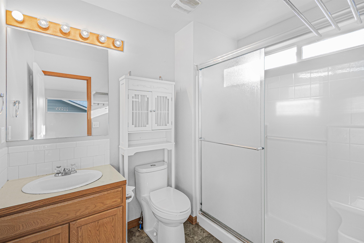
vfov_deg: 77.3
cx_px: 182
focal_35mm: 15
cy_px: 122
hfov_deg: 100.4
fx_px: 152
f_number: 8
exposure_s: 1/30
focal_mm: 10
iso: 800
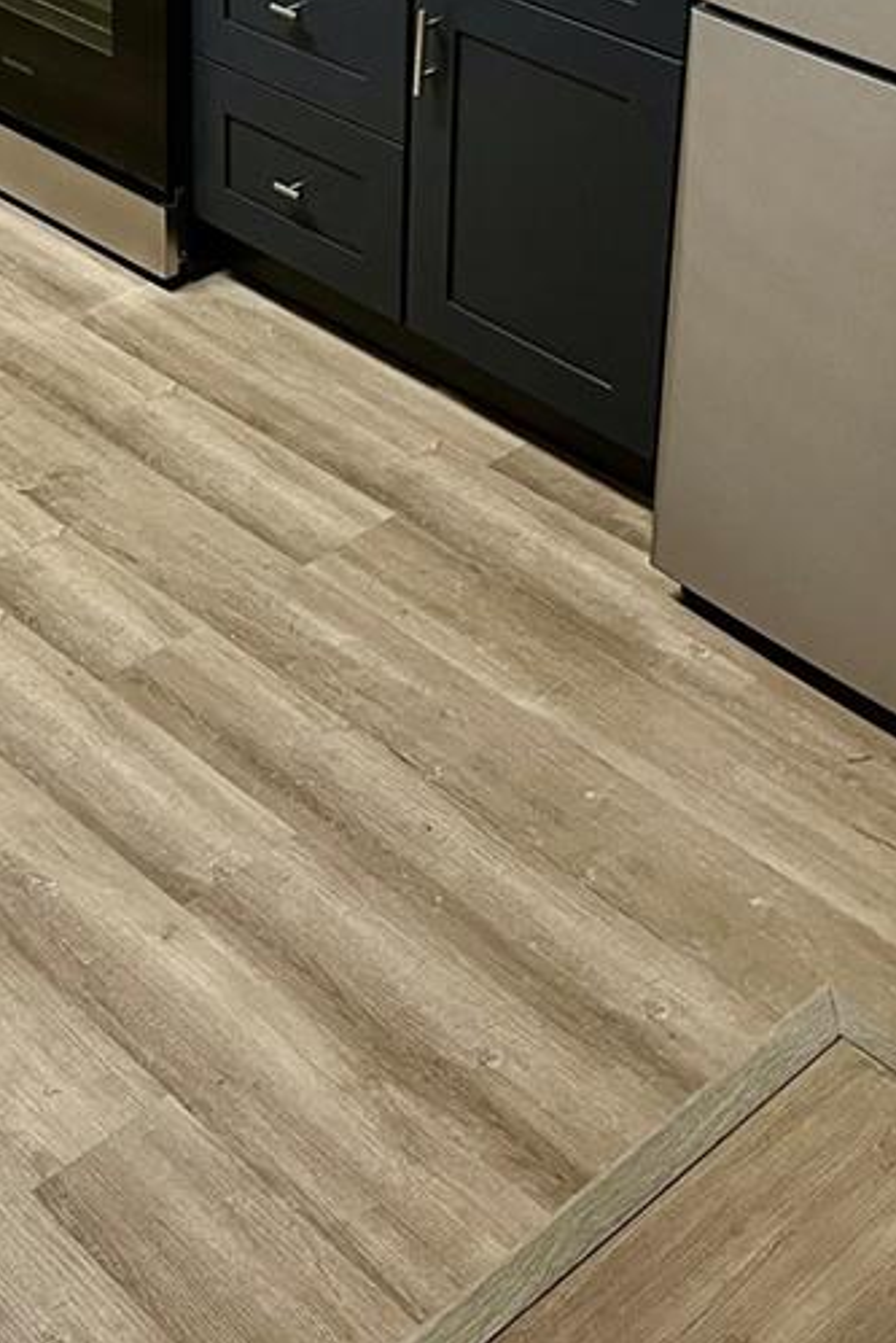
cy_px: -51
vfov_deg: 28.7
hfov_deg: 20.3
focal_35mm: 65
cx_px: 0
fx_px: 2425
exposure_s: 1/60
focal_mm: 5.1
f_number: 1.6
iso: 100
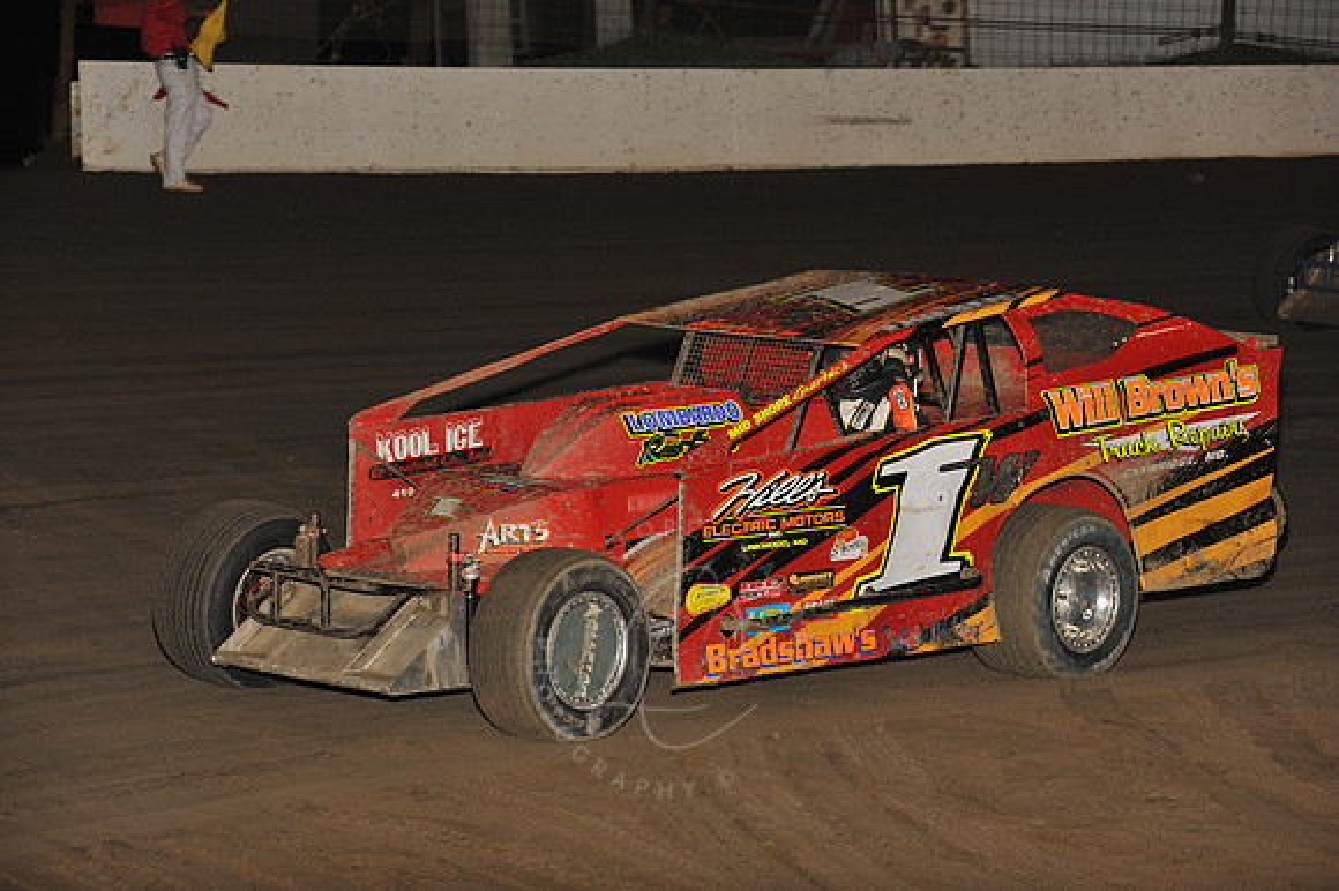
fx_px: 4646
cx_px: 670
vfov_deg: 11.0
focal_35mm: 125
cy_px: 446
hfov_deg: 16.4
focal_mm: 125
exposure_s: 1/320
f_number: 6.3
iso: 1250
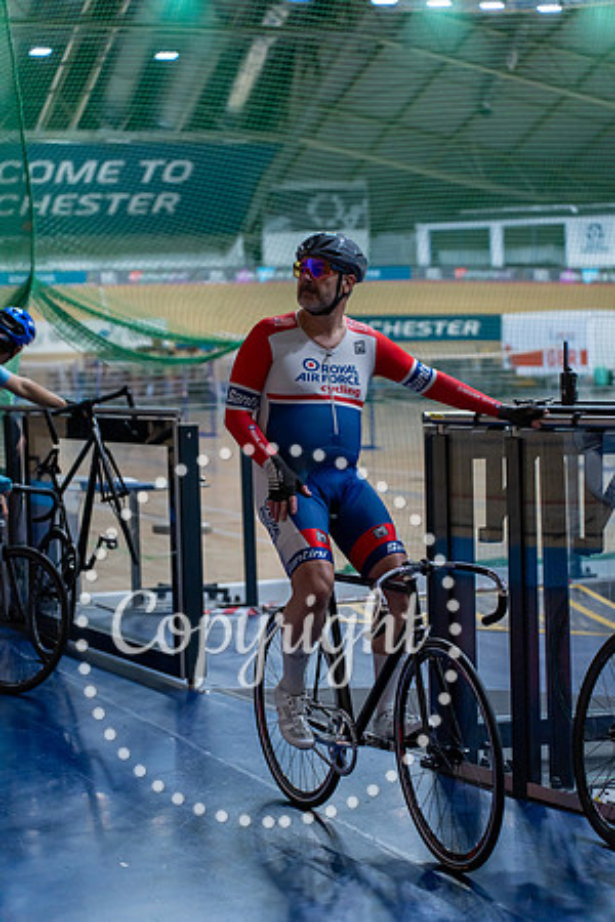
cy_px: 461
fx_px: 1922
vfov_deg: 27.0
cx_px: 308
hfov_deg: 18.2
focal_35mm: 75
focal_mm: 75
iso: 2500
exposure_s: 1/1000
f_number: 2.8
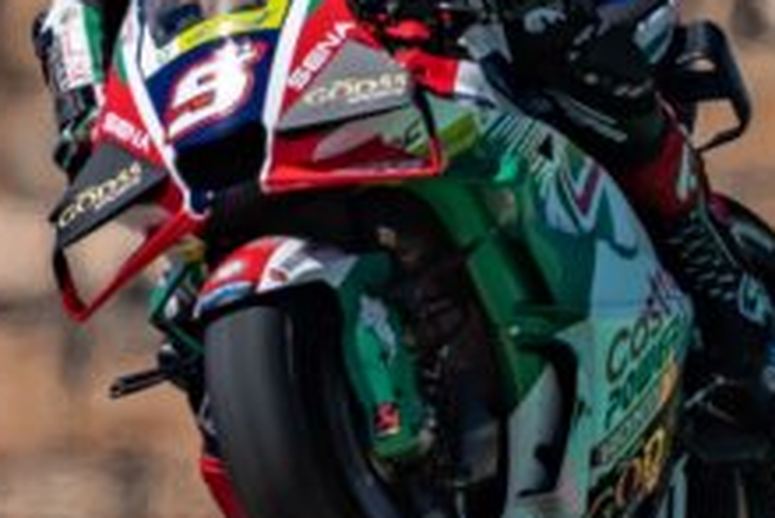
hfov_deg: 0.8
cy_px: -466
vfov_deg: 0.5
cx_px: 593
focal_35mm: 2584
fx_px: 55662
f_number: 5
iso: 160
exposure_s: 1/2500
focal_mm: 400
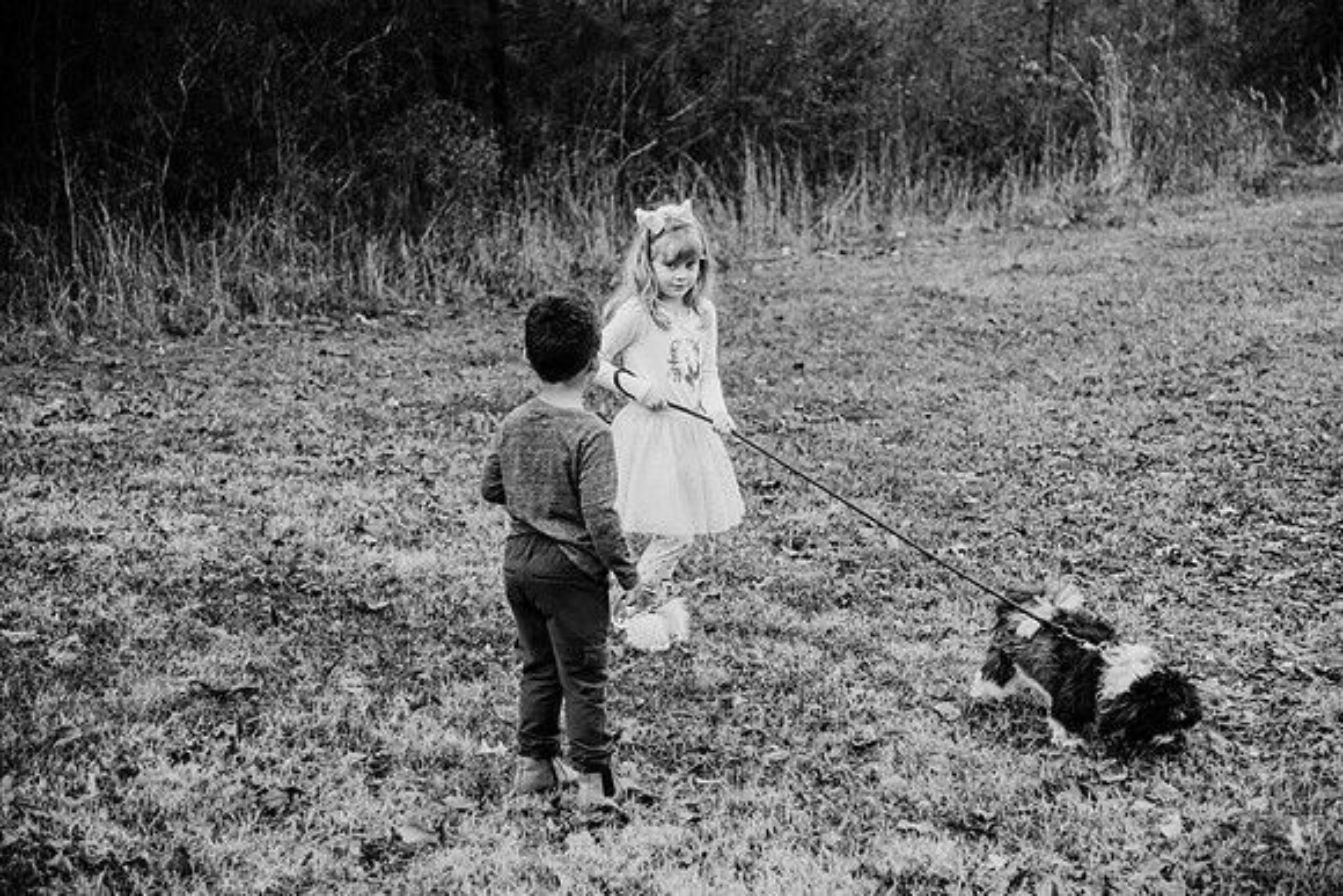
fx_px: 2313
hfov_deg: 32.4
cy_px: 448
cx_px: 672
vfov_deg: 21.9
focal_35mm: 62
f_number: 4
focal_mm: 62
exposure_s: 1/800
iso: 800
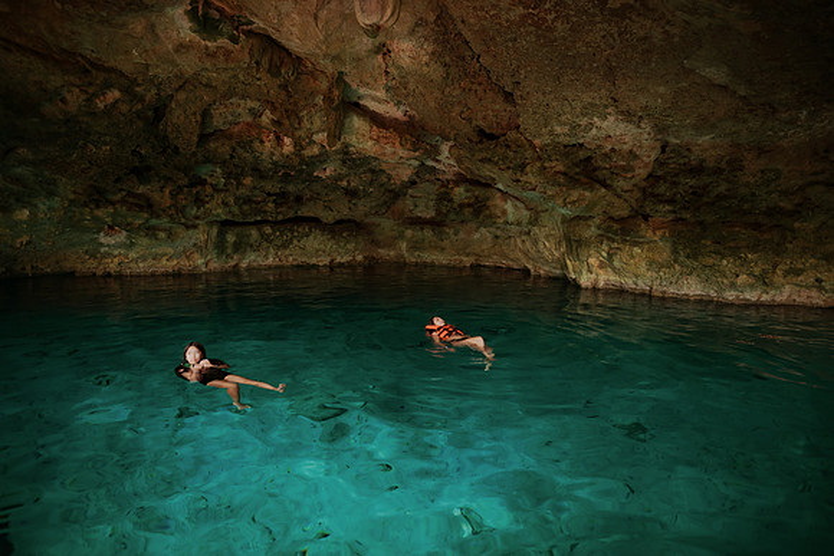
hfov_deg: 84.0
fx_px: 463
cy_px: 278
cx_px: 417
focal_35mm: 20
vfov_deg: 62.0
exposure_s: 1/80
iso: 1250
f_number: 2.8
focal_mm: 20
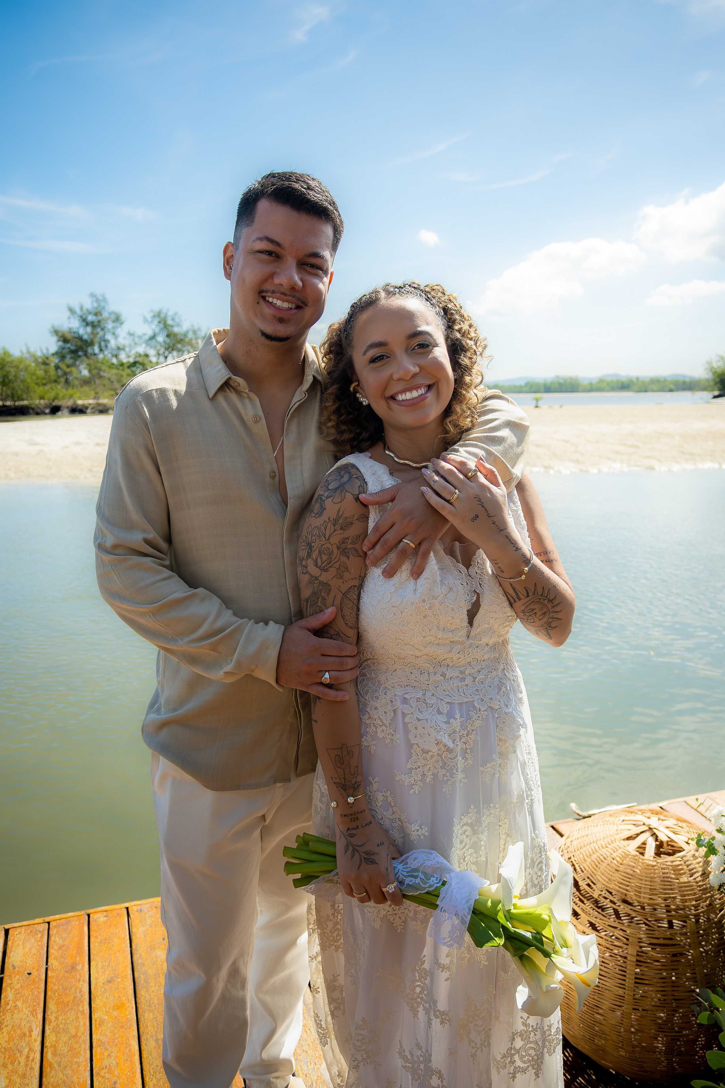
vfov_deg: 67.4
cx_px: 362
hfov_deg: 47.9
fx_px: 816
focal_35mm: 27
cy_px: 544
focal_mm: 18
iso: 500
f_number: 3.5
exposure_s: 1/3200
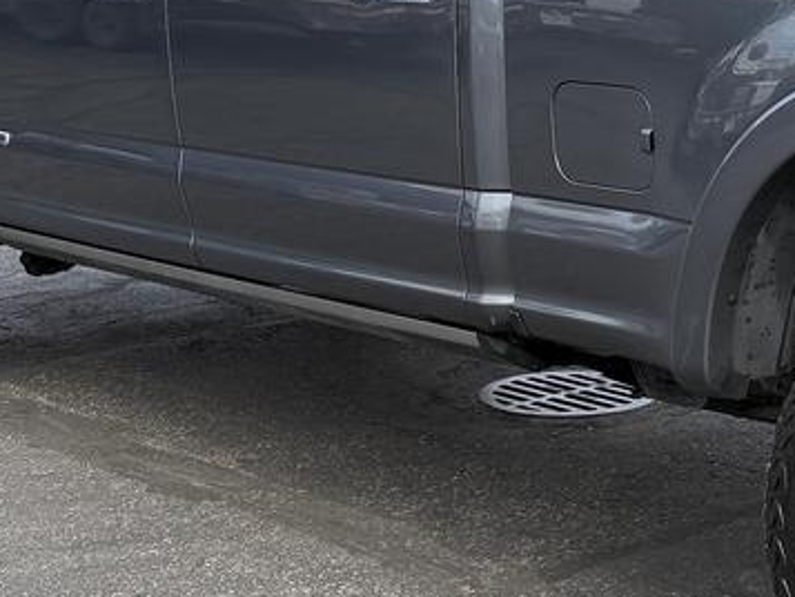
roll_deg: -0.1
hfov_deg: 21.2
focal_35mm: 86
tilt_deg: -6.3
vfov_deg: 17.0
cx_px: 953
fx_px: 1976
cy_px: 111
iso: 80
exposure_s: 1/1770
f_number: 1.78
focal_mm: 6.76
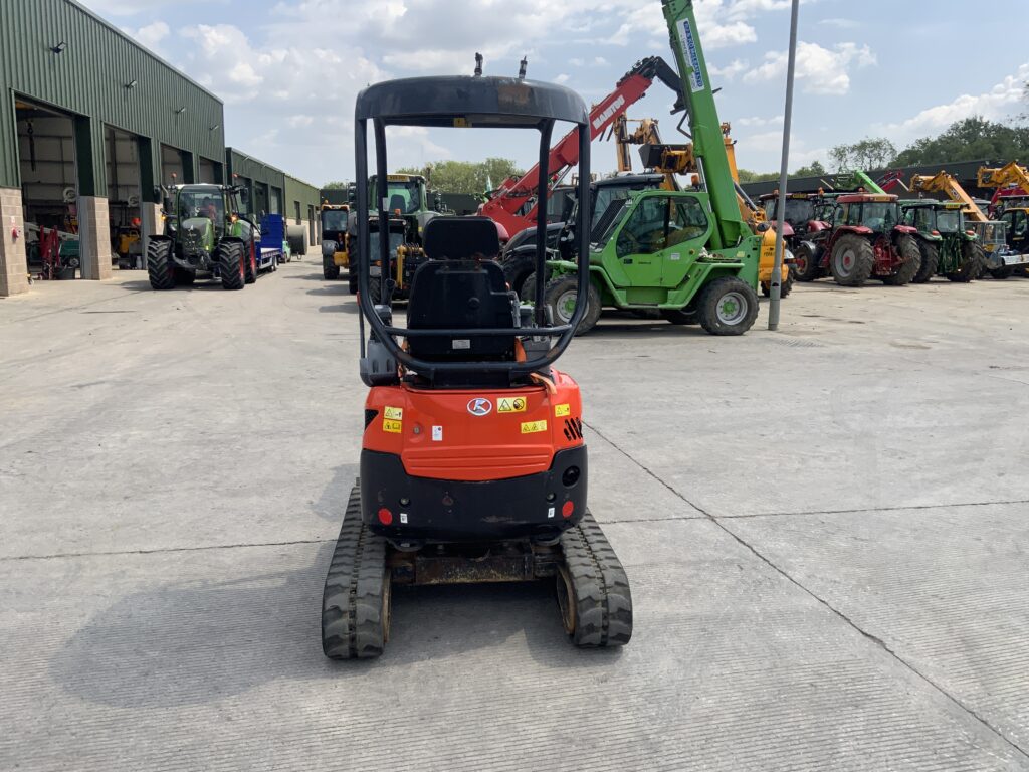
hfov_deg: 61.7
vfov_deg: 48.2
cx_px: 514
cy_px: 386
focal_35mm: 29
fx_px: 862
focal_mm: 3
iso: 16
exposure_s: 1/1342
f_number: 1.8
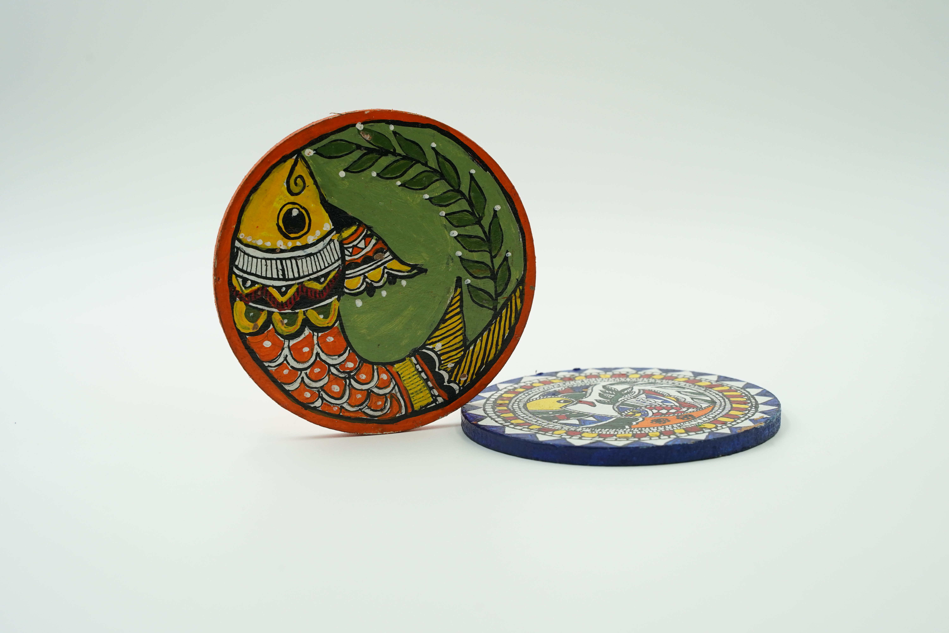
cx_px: 474
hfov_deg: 41.9
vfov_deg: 28.6
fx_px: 1239
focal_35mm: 47
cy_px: 316
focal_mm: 47
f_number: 8
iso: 1600
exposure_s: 1/125
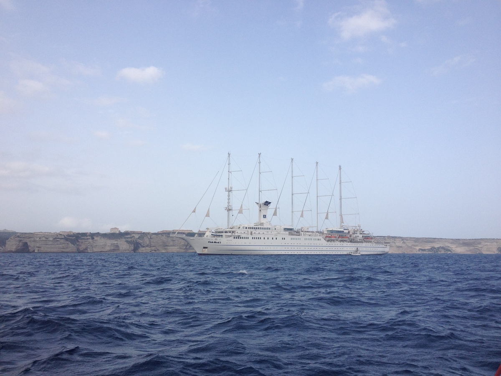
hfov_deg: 52.6
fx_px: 507
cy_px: 188
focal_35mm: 35
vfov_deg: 40.7
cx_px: 250
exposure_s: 1/1534
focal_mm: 4.28
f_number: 2.4
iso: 64
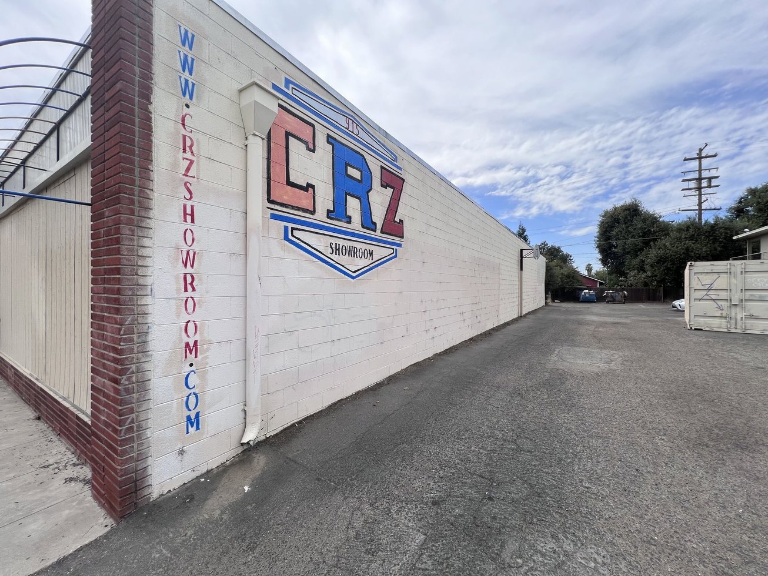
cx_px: 384
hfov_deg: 106.2
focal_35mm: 13
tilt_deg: -1.9
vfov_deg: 89.9
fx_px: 288
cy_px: 288
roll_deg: -0.7
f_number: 1.8
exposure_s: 1/1508
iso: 32
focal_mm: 1.57
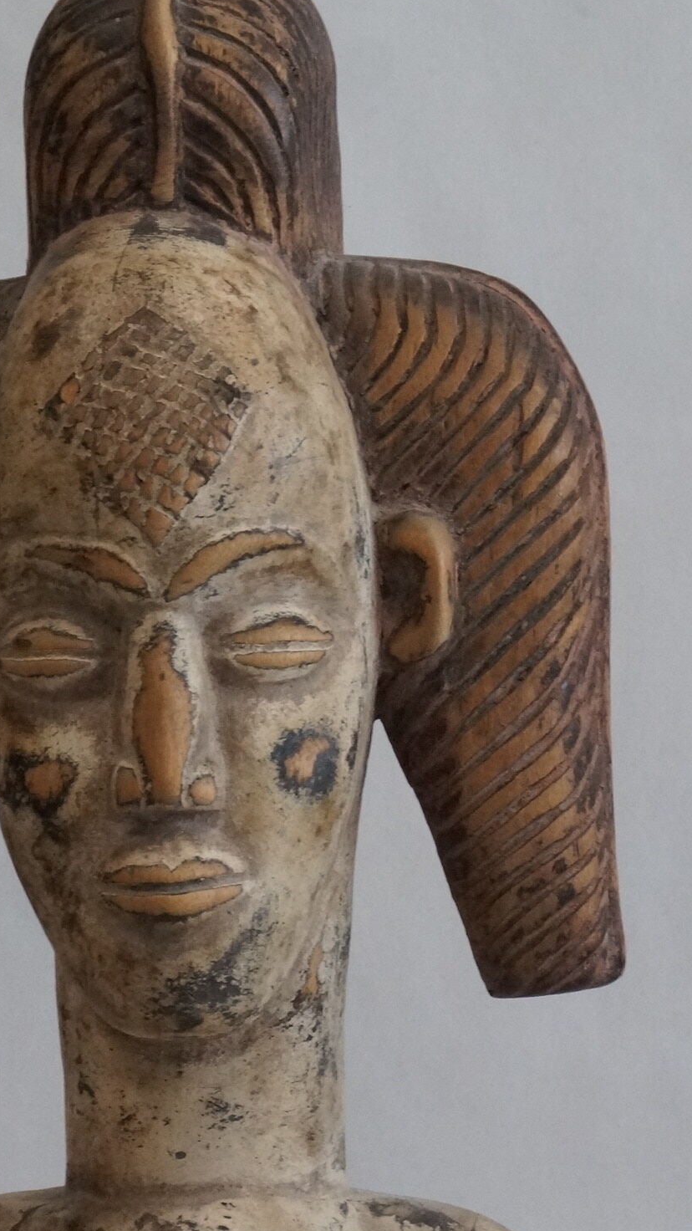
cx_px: 178
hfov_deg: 5.5
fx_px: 7143
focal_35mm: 219
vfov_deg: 9.8
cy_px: 908
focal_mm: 75
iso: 2000
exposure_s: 1/125
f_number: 7.1
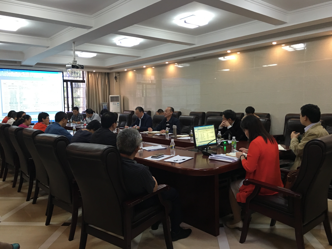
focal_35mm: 29
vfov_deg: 48.2
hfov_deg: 61.7
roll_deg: +1.0
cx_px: 166
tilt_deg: -4.3
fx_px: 278
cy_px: 124
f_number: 2.2
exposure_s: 1/17
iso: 80
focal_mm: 4.15
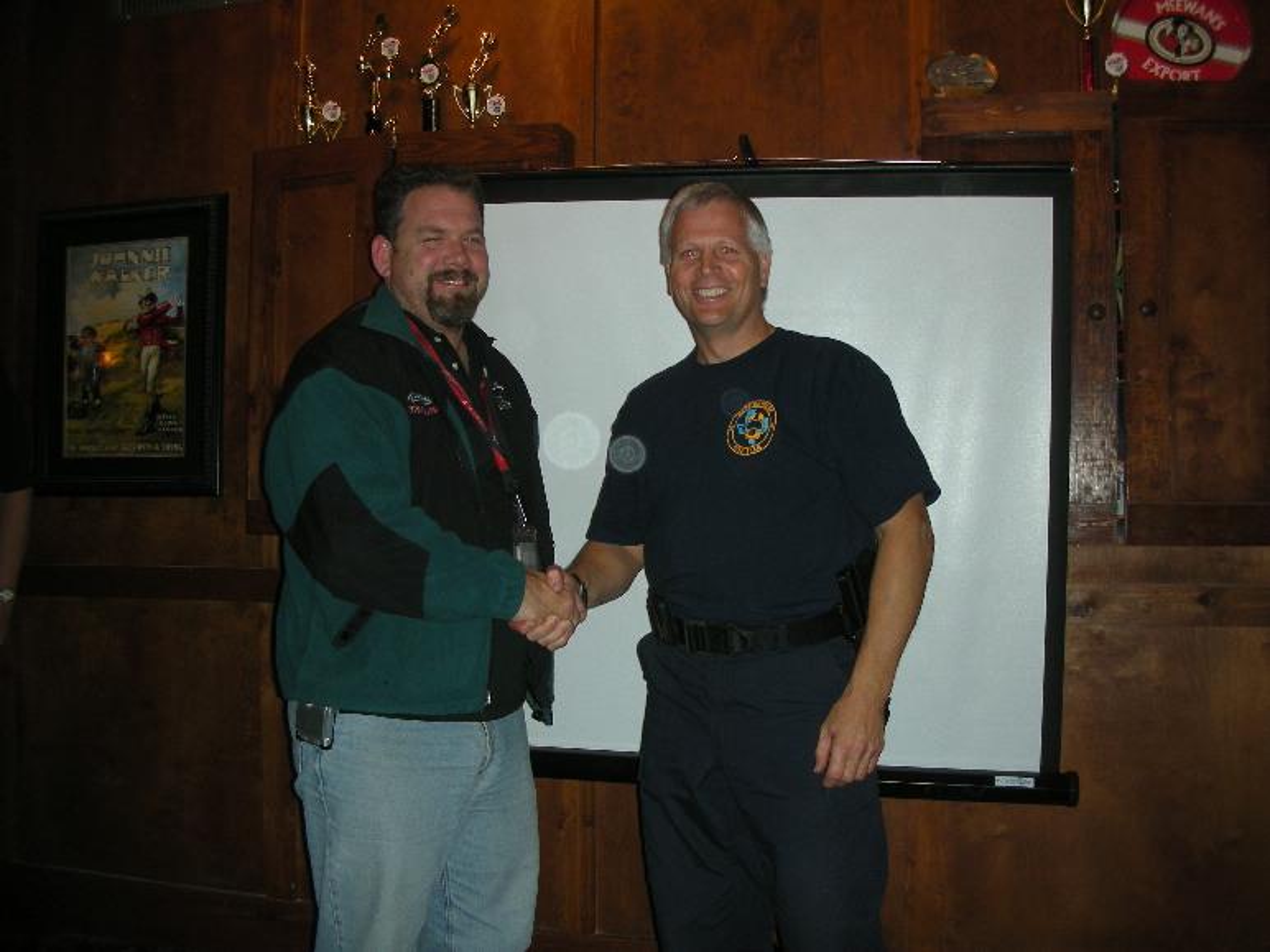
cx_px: 635
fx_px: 1284
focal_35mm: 35
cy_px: 476
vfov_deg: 40.7
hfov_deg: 52.6
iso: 84
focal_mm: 5.8
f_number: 2.8
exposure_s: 1/60
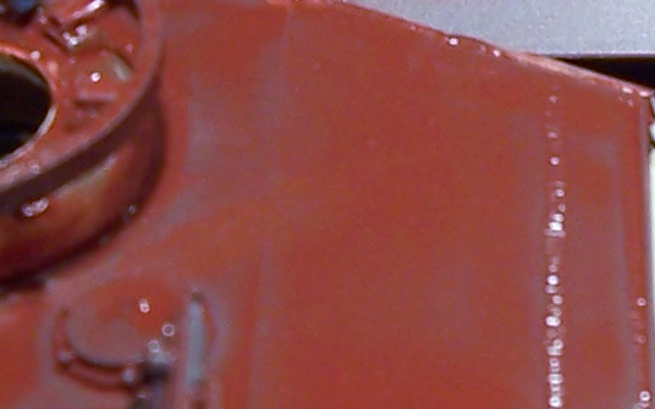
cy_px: 55
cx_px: 770
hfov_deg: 13.2
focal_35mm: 155
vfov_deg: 8.4
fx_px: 2767
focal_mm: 5.6
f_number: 2.7
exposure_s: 1/45
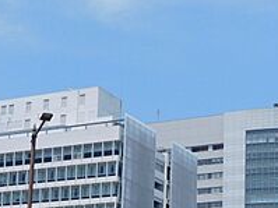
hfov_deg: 17.2
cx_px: 203
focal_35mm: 114
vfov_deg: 12.8
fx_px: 915
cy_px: 228
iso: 125
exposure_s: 1/1250
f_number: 3.9
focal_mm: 7.1
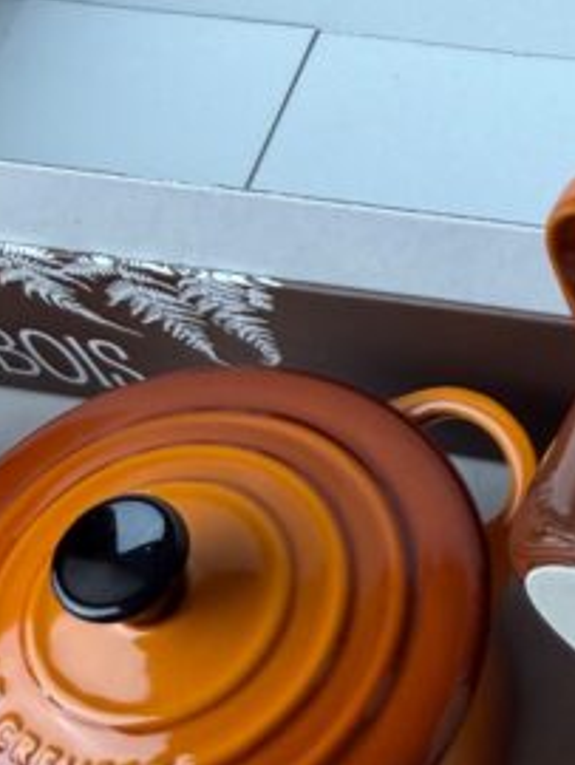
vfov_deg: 27.3
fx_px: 1570
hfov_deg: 19.2
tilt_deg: -56.7
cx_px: 751
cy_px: 450
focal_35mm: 71
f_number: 2.2
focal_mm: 2.22
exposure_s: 1/100
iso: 125
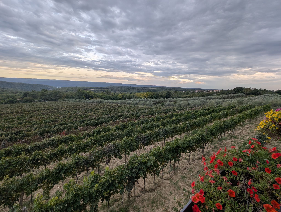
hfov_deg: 110.5
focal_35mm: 12
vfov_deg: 94.6
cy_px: 106
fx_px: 98
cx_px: 140
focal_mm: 2.23
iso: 33
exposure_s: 1/212
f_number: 1.95
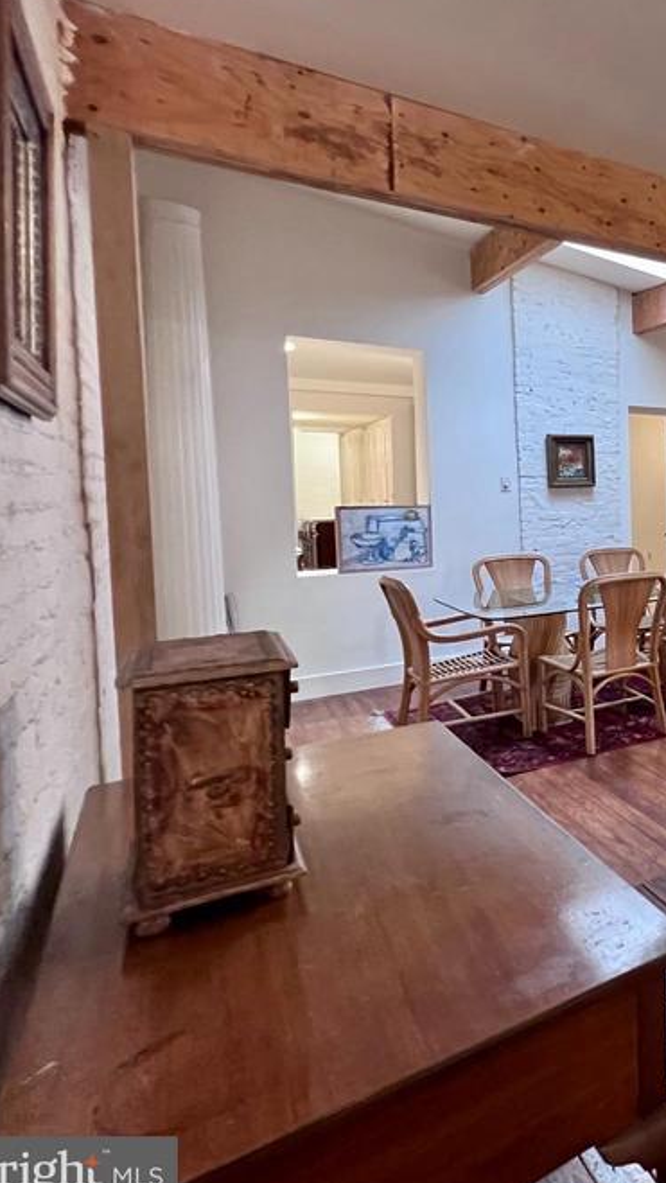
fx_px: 690
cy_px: 521
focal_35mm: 22
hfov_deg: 35.0
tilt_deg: -2.8
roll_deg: +0.9
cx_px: 872
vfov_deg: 80.8
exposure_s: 1/60
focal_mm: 1.57
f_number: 1.8
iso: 1000
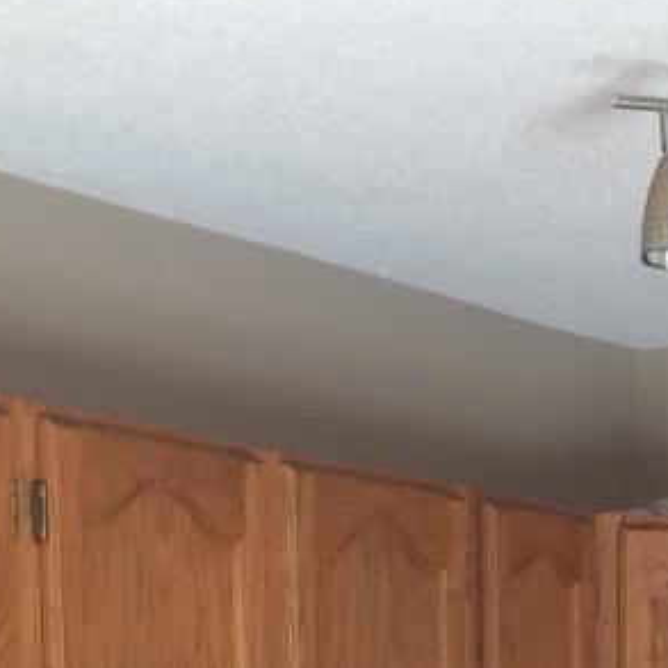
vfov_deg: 11.6
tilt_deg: -7.9
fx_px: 3057
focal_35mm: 140
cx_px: 848
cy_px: 1190
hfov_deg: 12.1
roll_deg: +0.8
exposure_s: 1/40
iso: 40
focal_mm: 4.15
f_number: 2.2
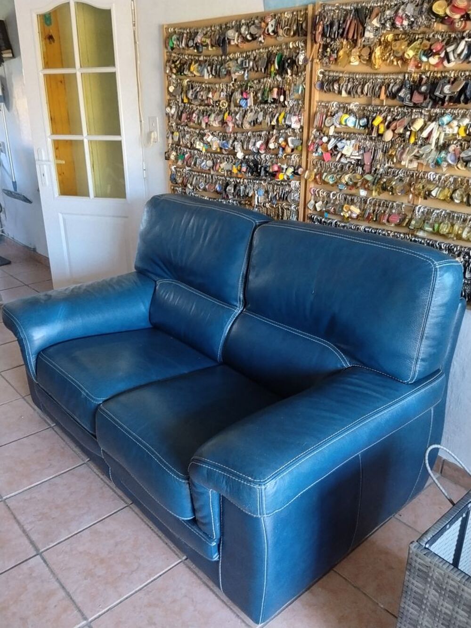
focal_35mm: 29
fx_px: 526
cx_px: 236
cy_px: 314
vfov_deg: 61.7
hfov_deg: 48.2
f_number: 1.8
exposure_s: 1/25
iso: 200
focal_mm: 4.22
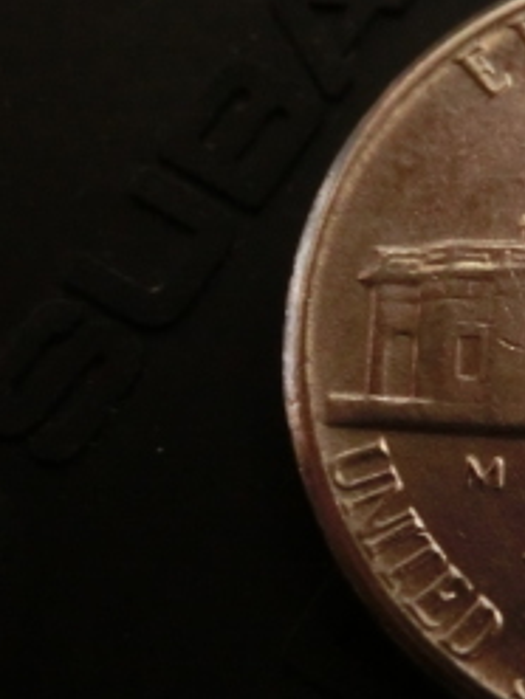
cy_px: 372
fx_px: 1719
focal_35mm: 85
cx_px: 621
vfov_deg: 23.0
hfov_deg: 16.7
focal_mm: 5.93
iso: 800
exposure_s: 1/8
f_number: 3.7
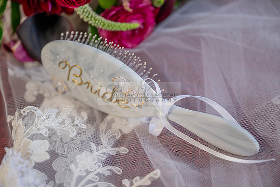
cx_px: 140
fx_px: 545
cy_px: 94
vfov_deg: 19.5
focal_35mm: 70
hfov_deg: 28.8
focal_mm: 70
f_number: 2.8
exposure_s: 1/200
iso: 640
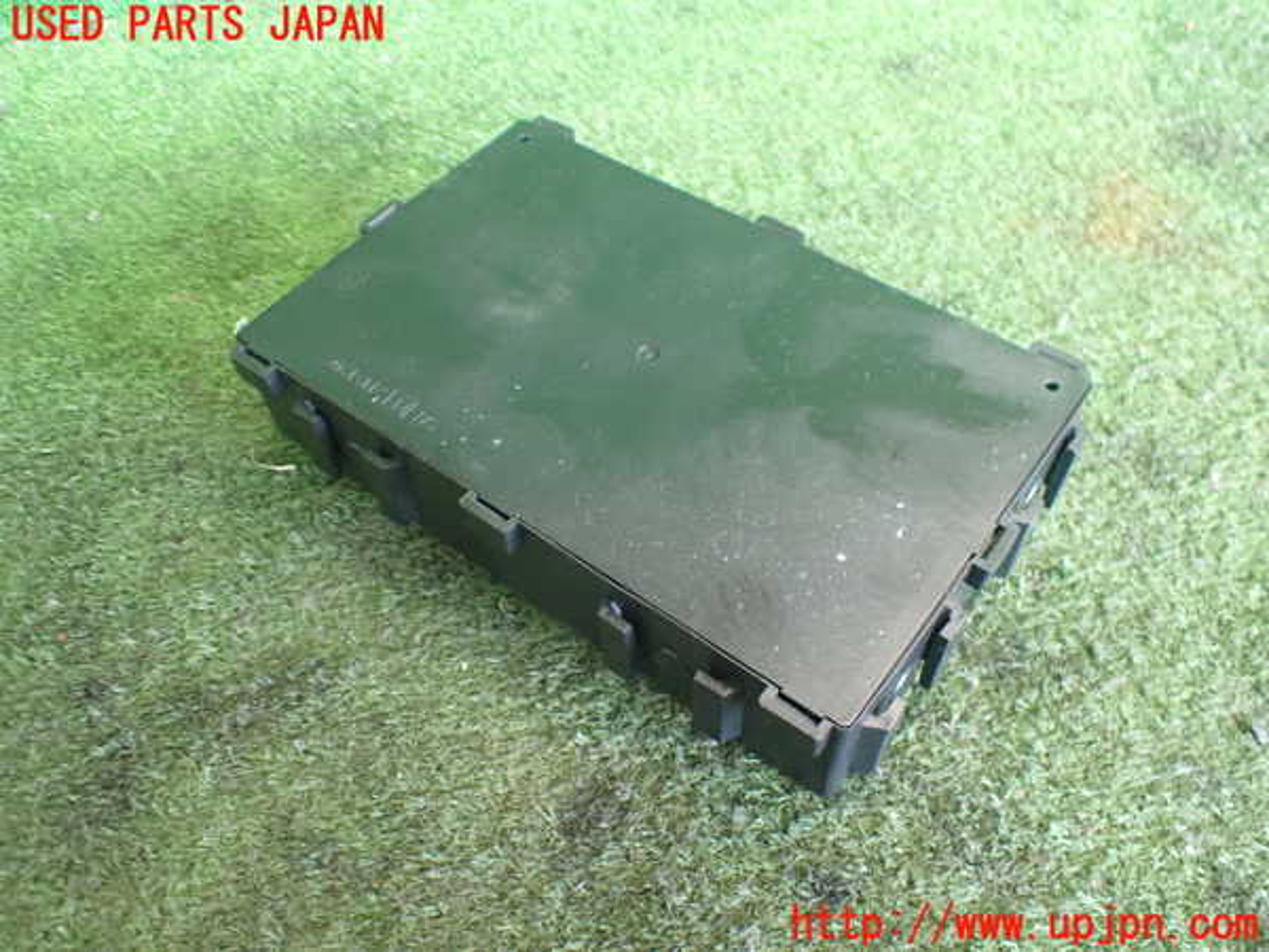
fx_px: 1100
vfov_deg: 46.8
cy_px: 476
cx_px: 634
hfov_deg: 60.0
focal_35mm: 30
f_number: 2.3
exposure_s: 1/60
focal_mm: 5.4
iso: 800
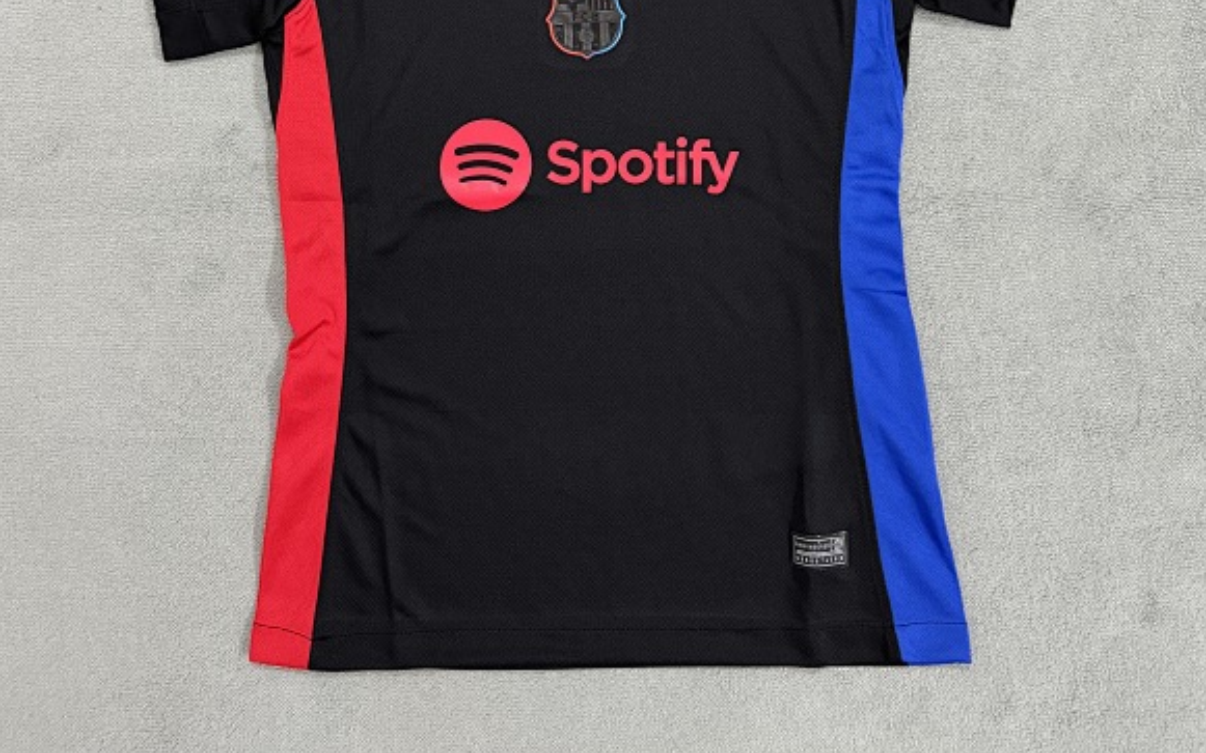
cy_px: 48
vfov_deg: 33.9
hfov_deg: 55.3
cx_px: 604
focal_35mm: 35
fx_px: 1150
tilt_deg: -82.6
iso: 500
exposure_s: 1/60
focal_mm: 6.76
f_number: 1.78
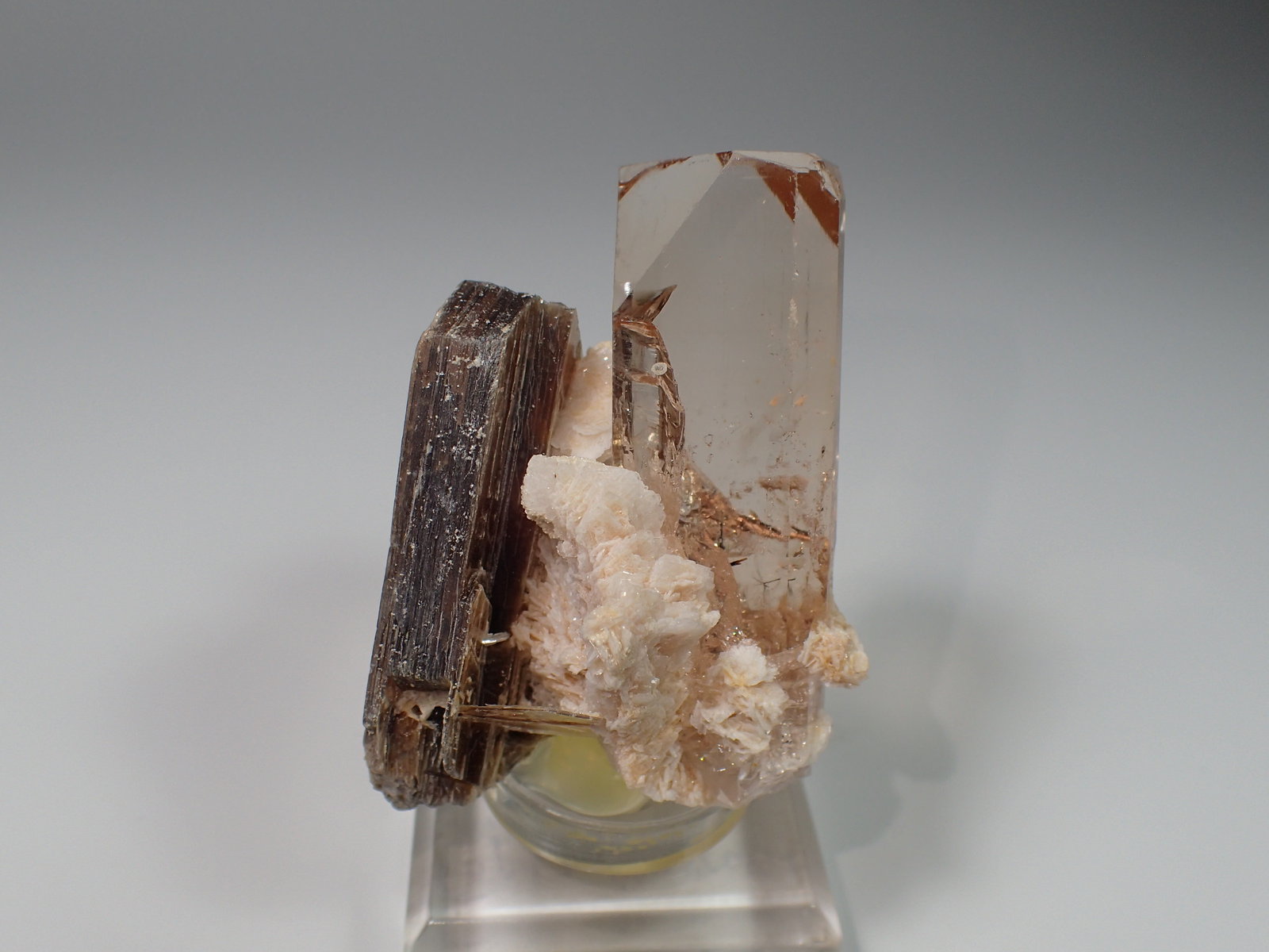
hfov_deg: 60.0
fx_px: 1100
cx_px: 634
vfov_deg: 46.8
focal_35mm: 30
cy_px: 476
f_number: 3.2
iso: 100
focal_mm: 5.5
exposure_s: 1/160
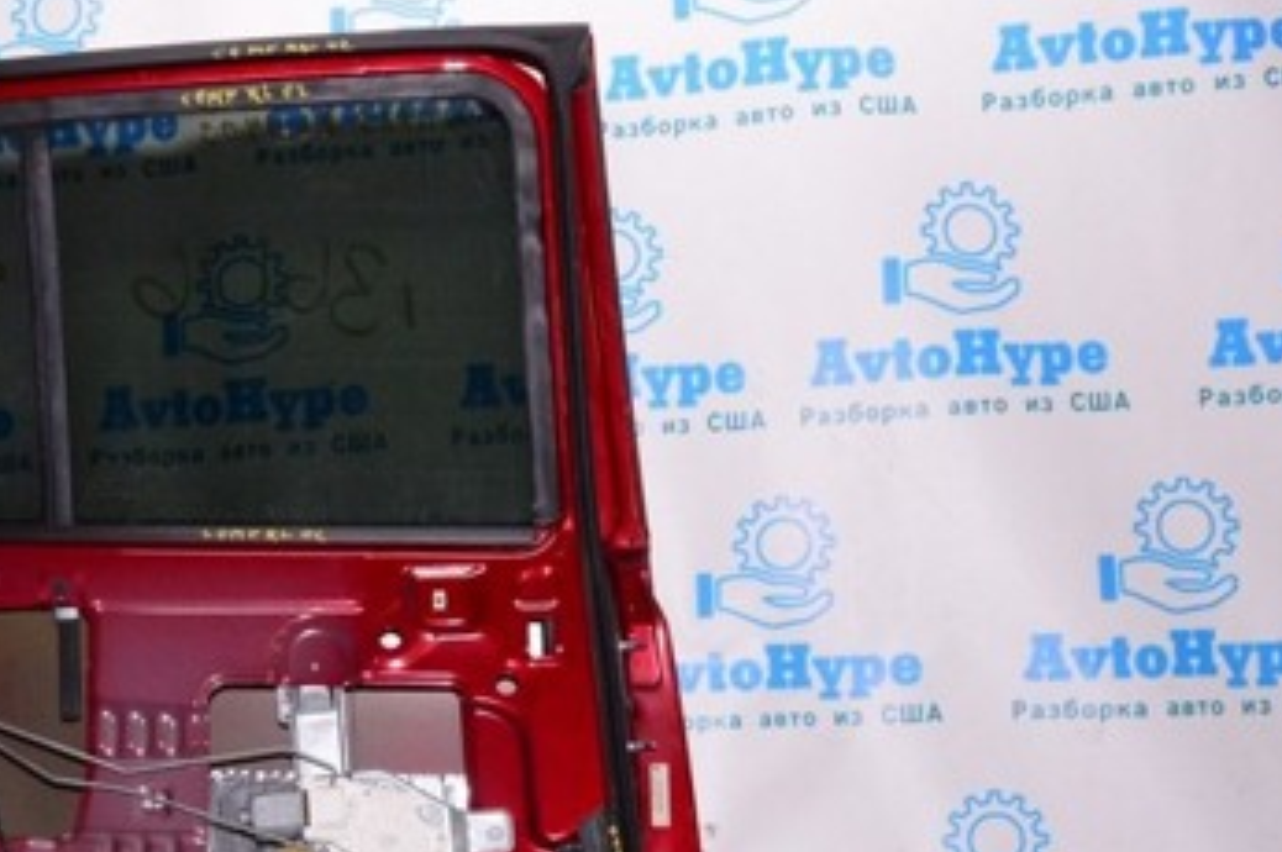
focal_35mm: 50
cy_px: 698
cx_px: 211
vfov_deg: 26.4
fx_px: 1779
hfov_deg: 37.8
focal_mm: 18
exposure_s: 1/160
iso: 1600
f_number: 8
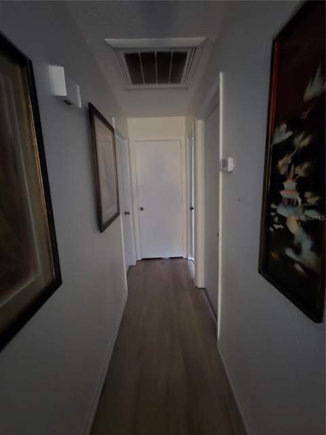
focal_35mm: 13
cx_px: 163
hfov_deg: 89.9
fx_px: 163
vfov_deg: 106.2
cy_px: 218
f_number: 2.2
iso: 1000
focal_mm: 2.2
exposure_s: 1/8
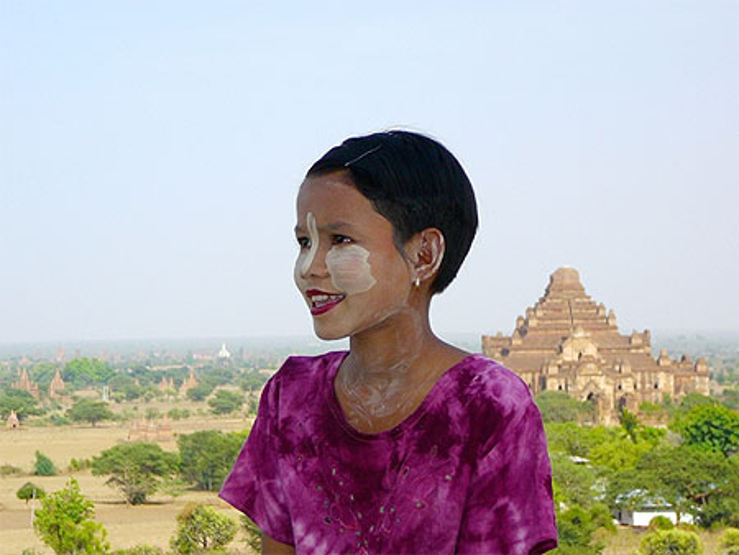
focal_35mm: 105
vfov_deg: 14.1
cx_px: 370
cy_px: 278
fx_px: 2243
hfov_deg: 18.7
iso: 80
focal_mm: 15.6
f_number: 3.9
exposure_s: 1/800
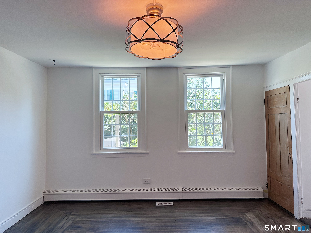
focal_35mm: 24
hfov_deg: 71.6
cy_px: 116
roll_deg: +0.3
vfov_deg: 56.8
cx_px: 156
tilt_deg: +3.0
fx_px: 216
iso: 80
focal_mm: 6.86
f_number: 1.78
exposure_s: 1/282
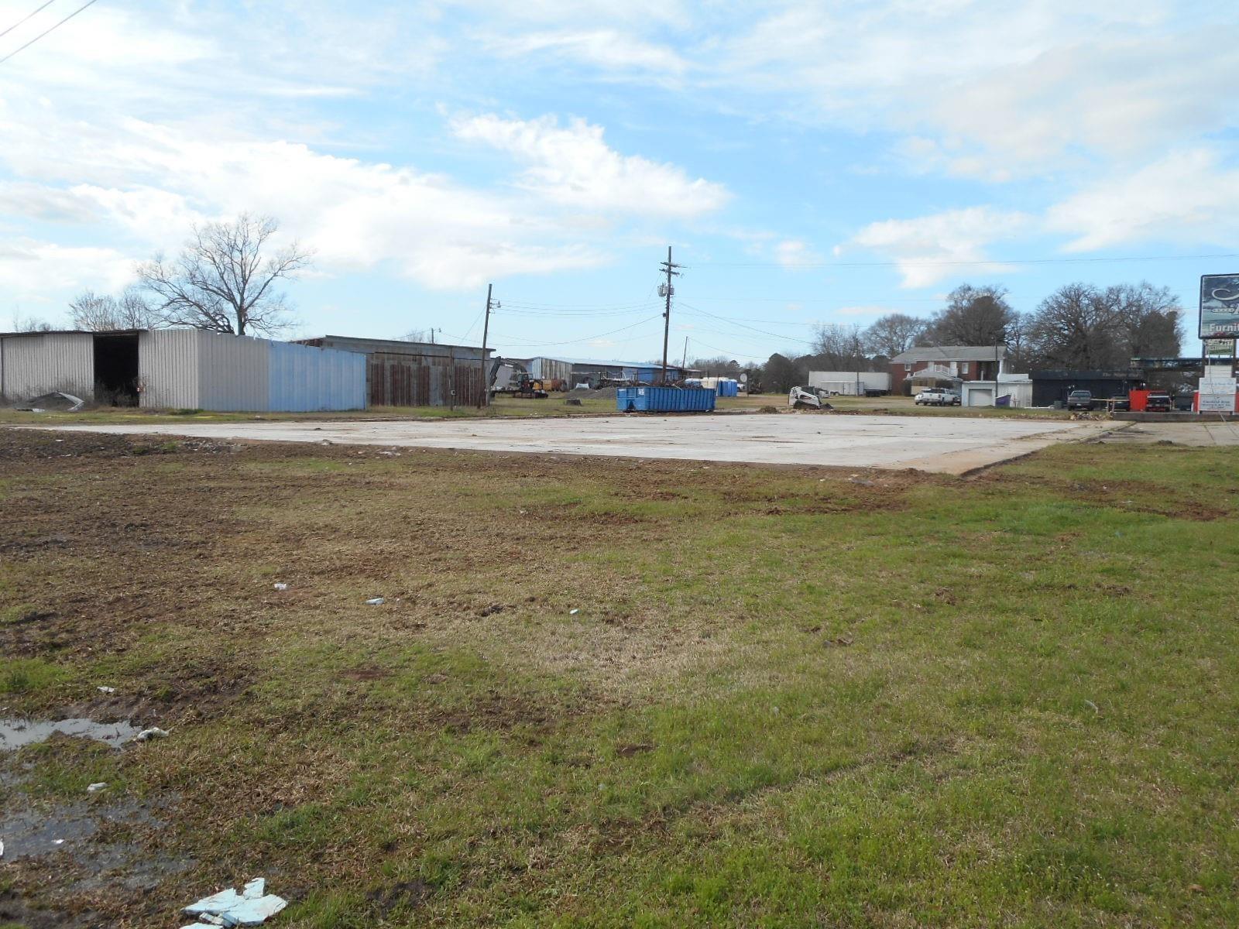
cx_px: 620
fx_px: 1038
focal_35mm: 29
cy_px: 464
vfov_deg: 48.2
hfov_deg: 61.7
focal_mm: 5.2
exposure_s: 1/400
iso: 80
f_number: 4
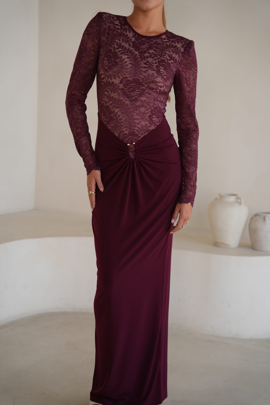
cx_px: 135
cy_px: 202
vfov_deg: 31.1
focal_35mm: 65
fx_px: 727
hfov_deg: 21.1
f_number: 3.2
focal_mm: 64.6
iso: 800
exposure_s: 1/500
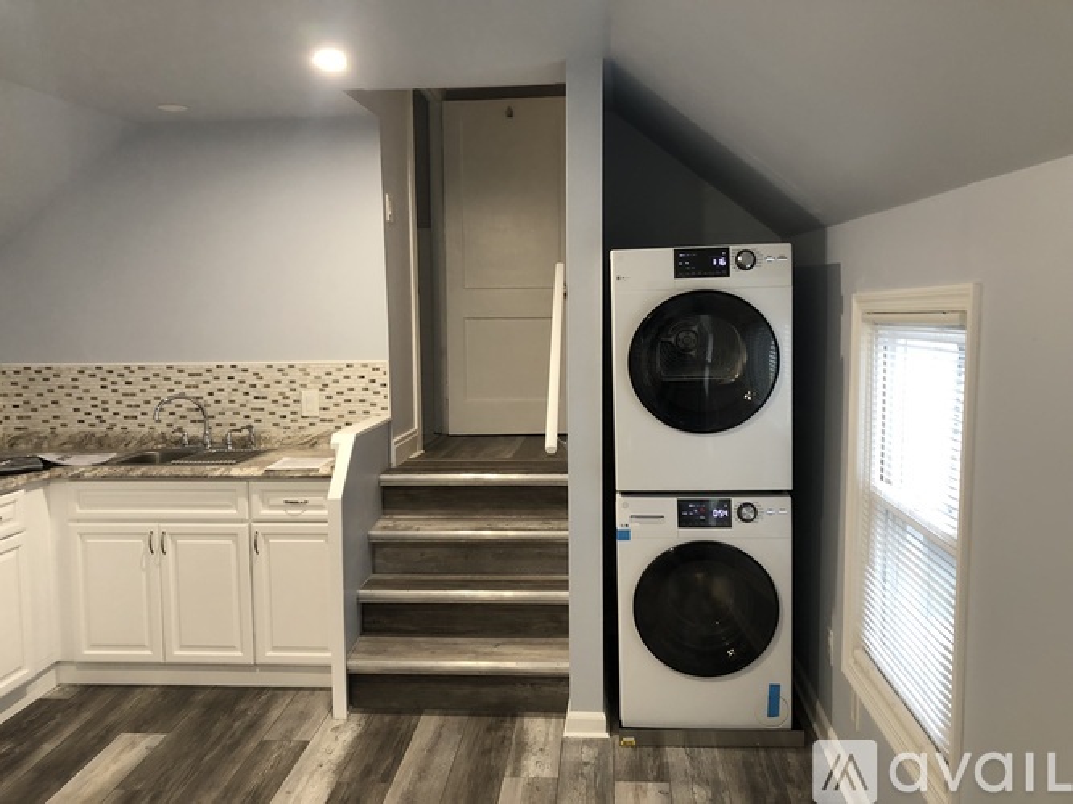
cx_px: 536
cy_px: 402
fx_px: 868
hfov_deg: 63.5
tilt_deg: -5.3
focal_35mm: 28
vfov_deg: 49.7
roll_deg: +0.8
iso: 50
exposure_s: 1/15
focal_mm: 3.99
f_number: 1.8
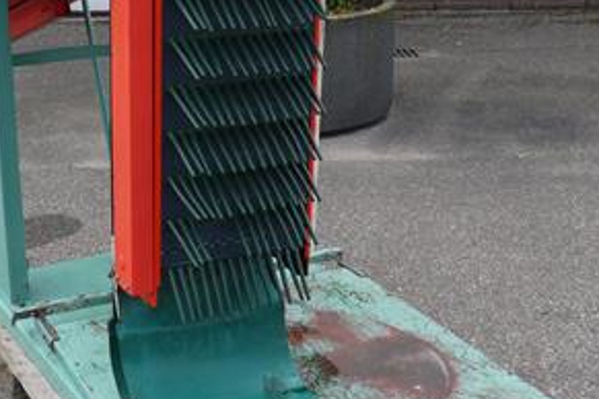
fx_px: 1065
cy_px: 128
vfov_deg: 21.1
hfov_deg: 31.3
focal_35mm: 64
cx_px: 222
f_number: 5
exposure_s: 1/200
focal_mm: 14
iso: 100
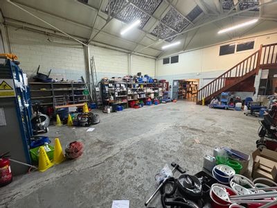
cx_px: 138
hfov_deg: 102.1
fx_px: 112
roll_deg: +1.7
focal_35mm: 14
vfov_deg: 85.7
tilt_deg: -8.0
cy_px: 104
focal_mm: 2.22
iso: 400
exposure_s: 1/50
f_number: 2.2
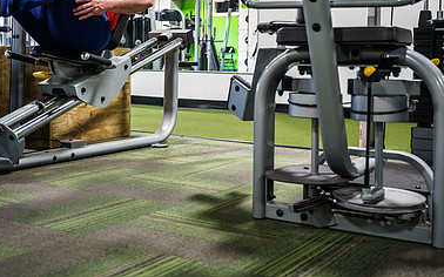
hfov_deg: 39.6
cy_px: 57
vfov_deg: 24.9
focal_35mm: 51
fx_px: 617
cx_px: 217
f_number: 3.2
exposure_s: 1/400
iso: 4000
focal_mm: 31
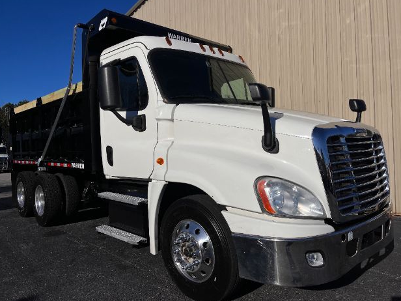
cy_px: 149
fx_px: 313
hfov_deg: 65.3
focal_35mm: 27
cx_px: 199
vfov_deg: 51.4
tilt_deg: +2.0
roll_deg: +1.9
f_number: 1.6
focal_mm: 5.1
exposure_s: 1/17241
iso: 40
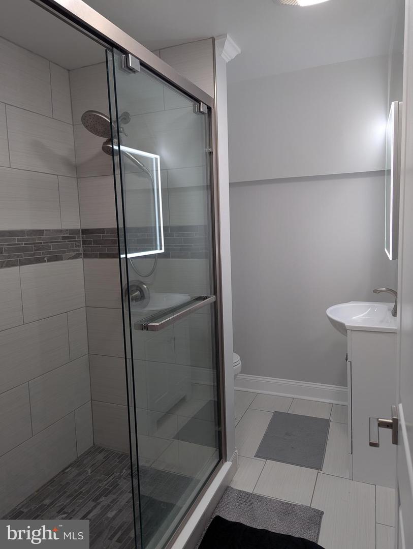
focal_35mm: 24
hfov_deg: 56.9
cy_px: 274
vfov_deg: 71.5
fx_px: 381
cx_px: 206
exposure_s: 1/60
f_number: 1.85
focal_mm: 6.81
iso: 70
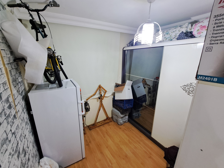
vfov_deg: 85.7
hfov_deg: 102.0
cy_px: 85
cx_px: 108
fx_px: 91
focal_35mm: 14
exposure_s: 1/25
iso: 200
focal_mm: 1.74
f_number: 2.2
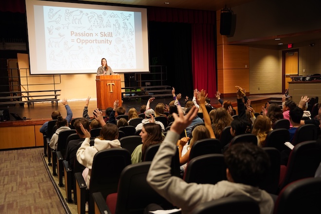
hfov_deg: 55.7
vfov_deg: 38.8
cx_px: 160
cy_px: 107
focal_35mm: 34
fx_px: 304
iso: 2000
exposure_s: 1/160
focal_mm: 34.1
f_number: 2.8
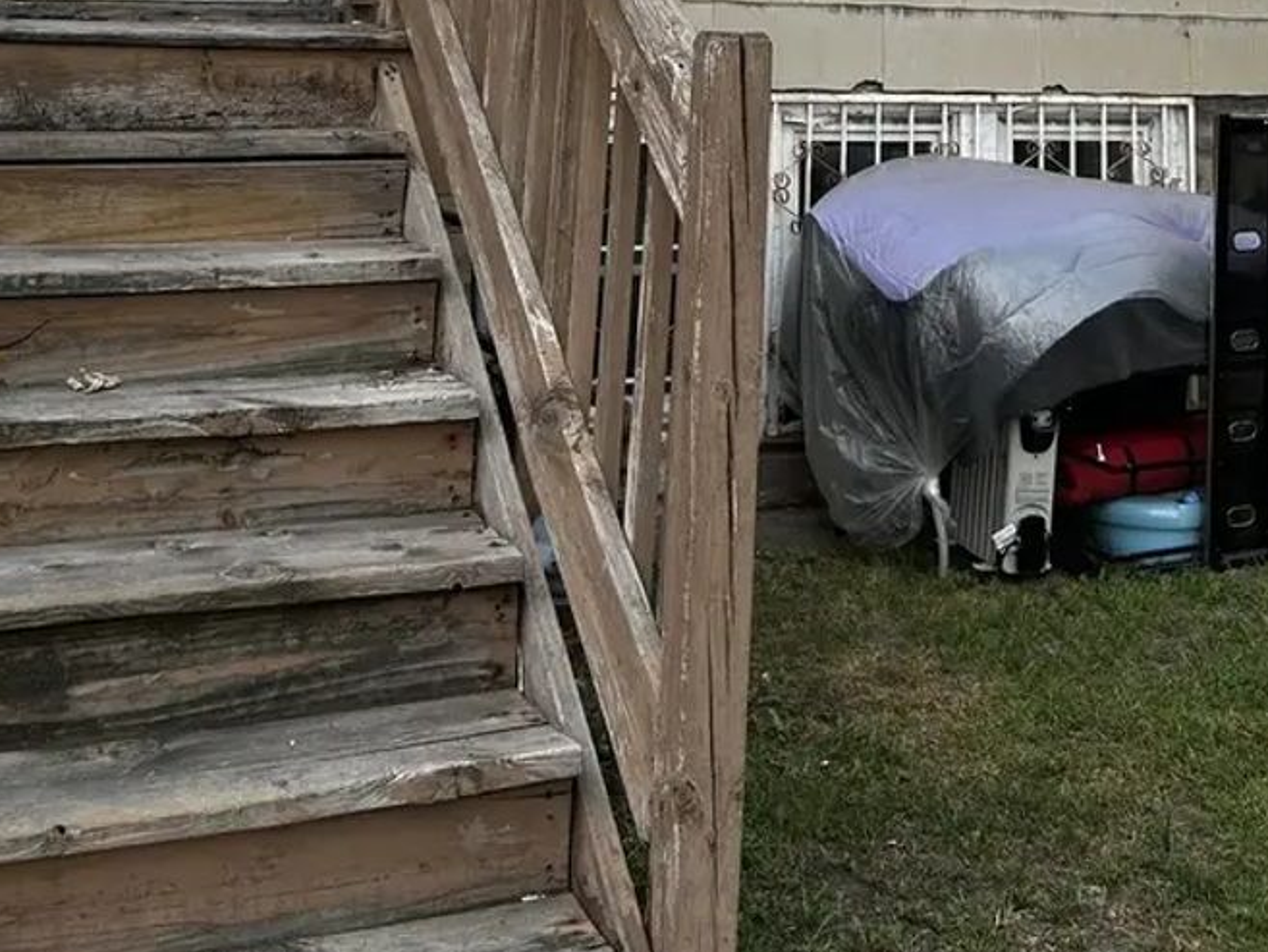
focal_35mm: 54
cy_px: -266
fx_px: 1978
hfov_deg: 35.4
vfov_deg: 24.0
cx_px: 741
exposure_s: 1/709
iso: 50
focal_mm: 5.7
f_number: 1.5
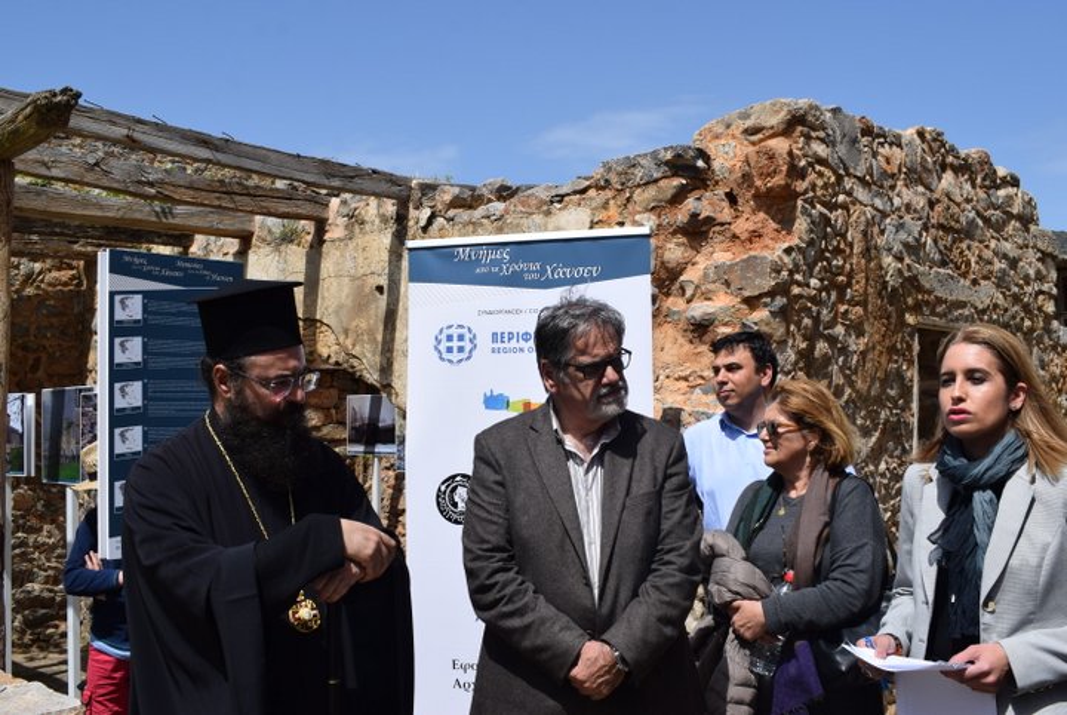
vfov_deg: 37.0
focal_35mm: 36
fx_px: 1068
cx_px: 534
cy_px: 358
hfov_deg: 53.1
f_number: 11
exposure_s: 1/500
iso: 200
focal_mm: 24
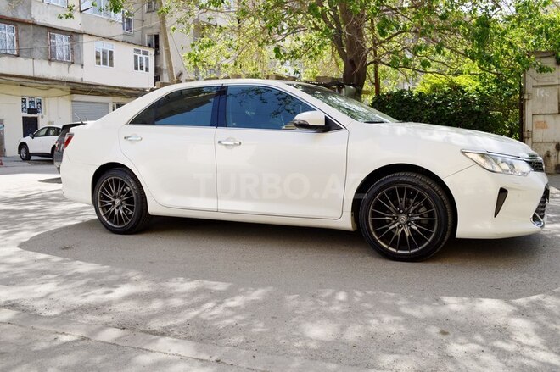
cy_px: 186
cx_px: 280
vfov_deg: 43.5
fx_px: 466
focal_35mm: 30
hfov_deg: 62.0
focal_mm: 20
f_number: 7.1
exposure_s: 1/160
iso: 100
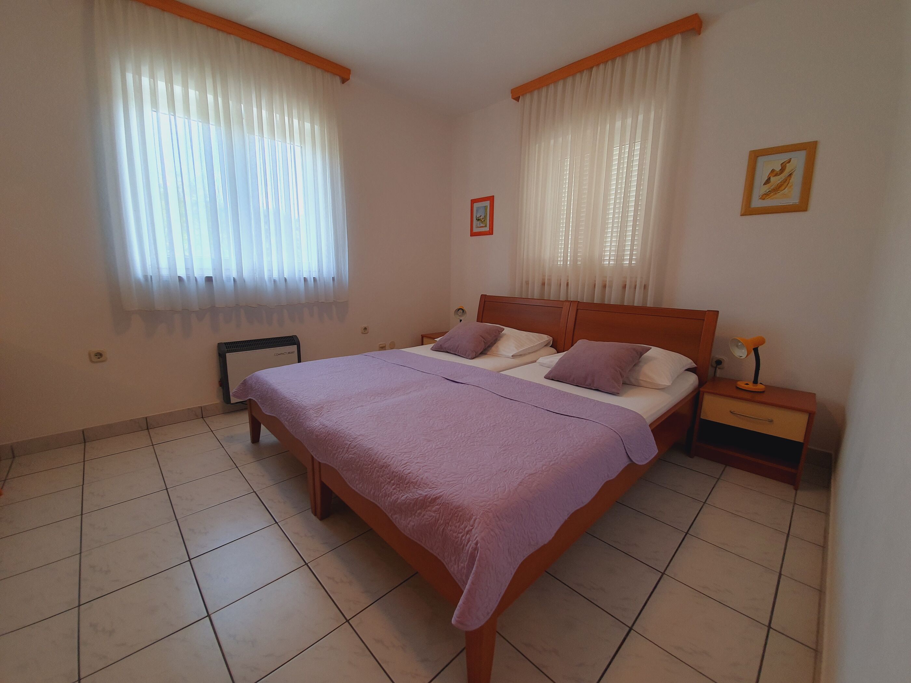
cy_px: 342
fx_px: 342
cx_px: 456
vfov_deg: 89.9
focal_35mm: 13
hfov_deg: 106.2
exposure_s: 1/50
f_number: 2.2
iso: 64
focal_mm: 1.8
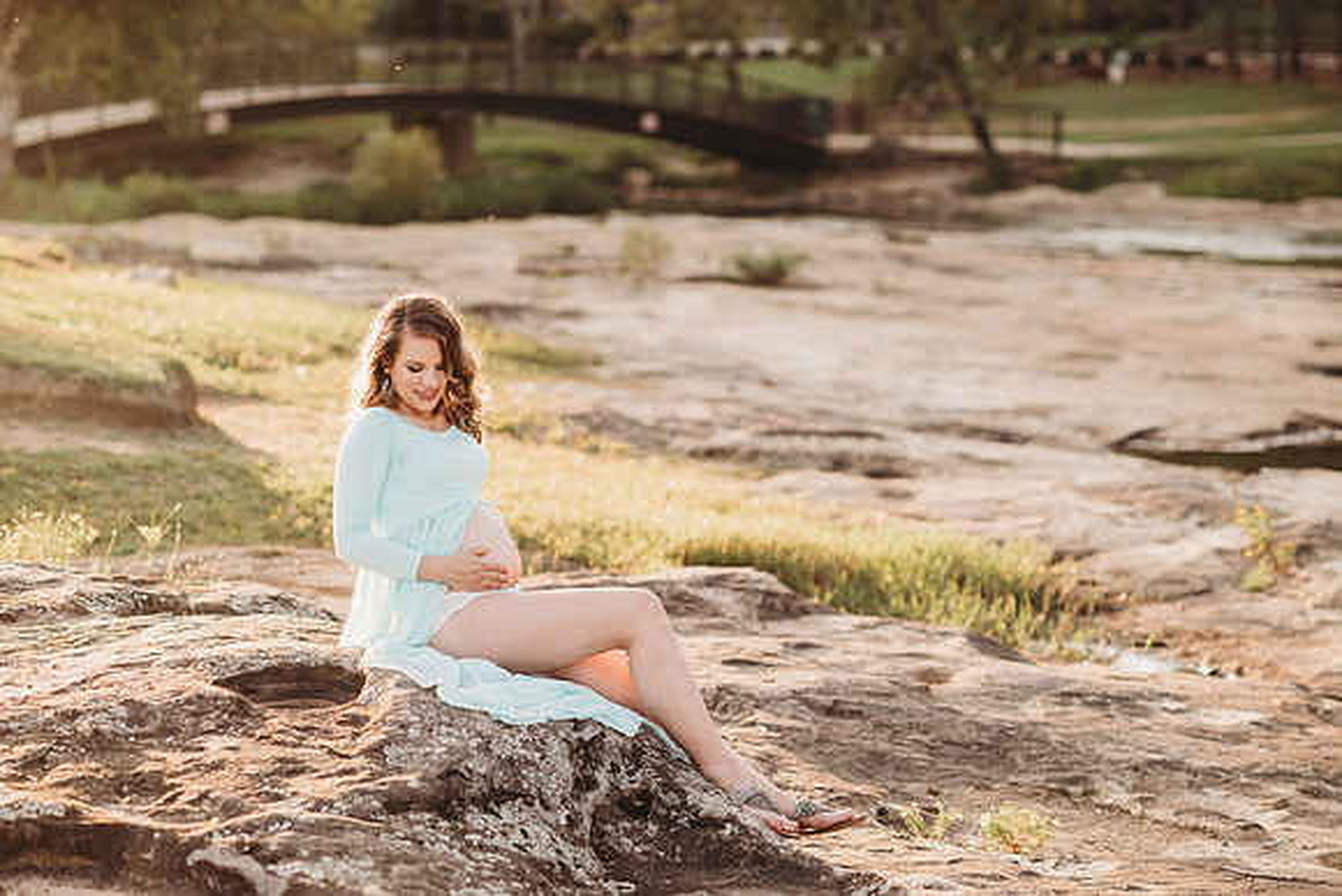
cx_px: 671
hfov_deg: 23.9
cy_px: 448
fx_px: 3169
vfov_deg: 16.1
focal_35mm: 85
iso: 160
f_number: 2.5
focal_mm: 85
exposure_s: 1/500
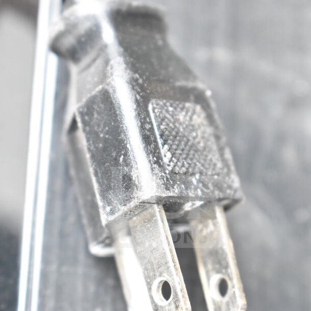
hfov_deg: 16.5
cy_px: 207
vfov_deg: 16.4
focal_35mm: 106
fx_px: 1074
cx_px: 155
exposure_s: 1/100
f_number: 5.6
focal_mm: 55
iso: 5000
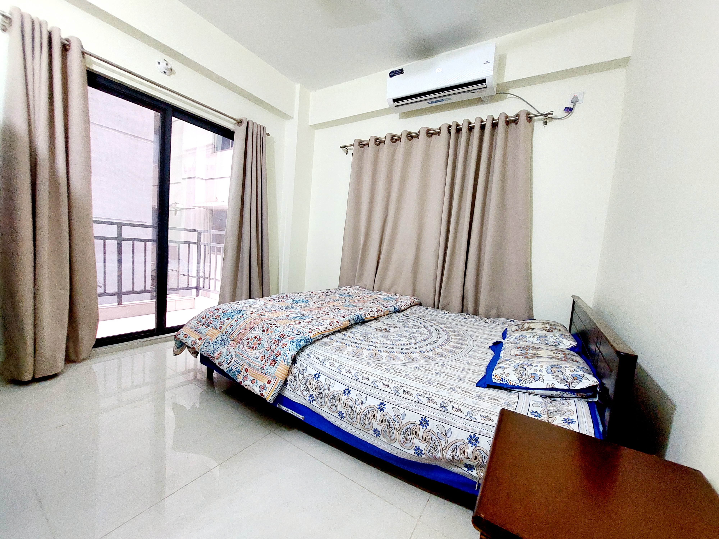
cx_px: 360
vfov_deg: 89.9
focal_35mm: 13
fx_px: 270
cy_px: 270
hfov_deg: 106.2
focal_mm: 1.74
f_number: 2.2
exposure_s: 1/50
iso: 320
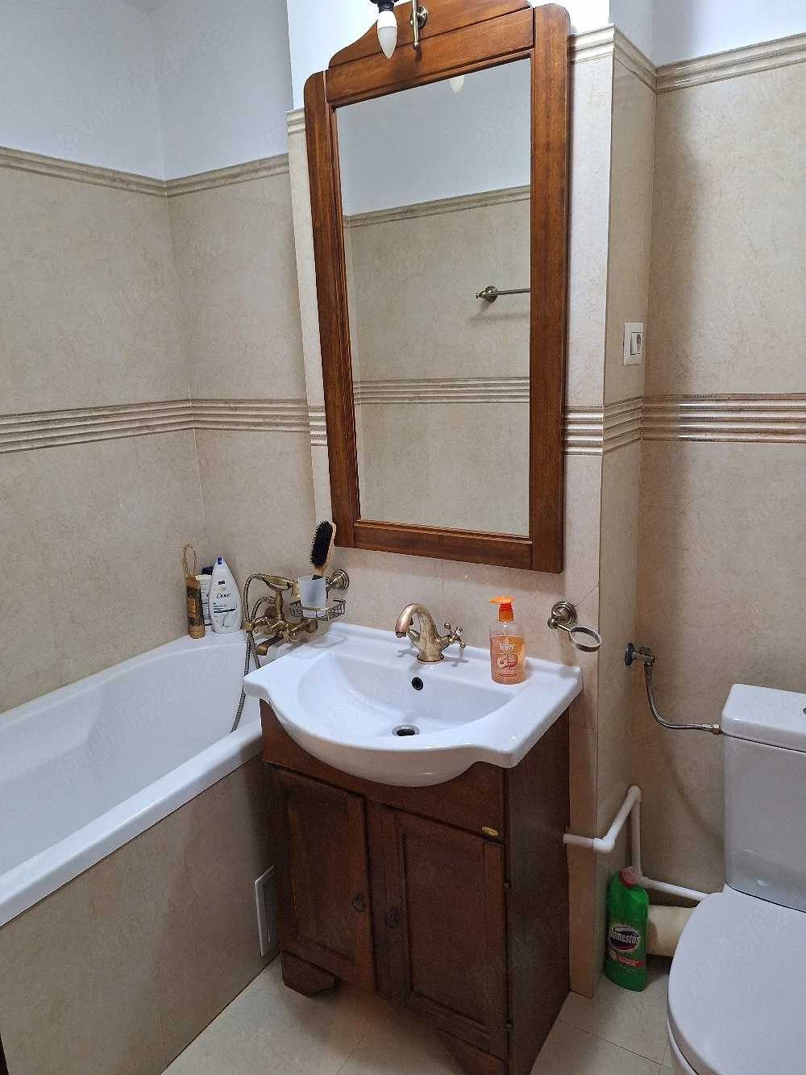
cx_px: 403
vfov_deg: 73.9
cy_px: 538
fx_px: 714
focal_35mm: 23
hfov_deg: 58.9
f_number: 1.8
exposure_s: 1/40
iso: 250
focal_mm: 5.54
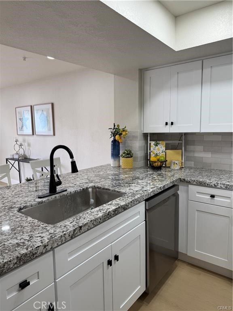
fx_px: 215
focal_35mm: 24
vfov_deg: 71.6
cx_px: 116
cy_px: 156
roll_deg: +0.2
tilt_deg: -6.0
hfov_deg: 56.8
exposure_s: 1/120
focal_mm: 6.76
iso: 80
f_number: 1.78
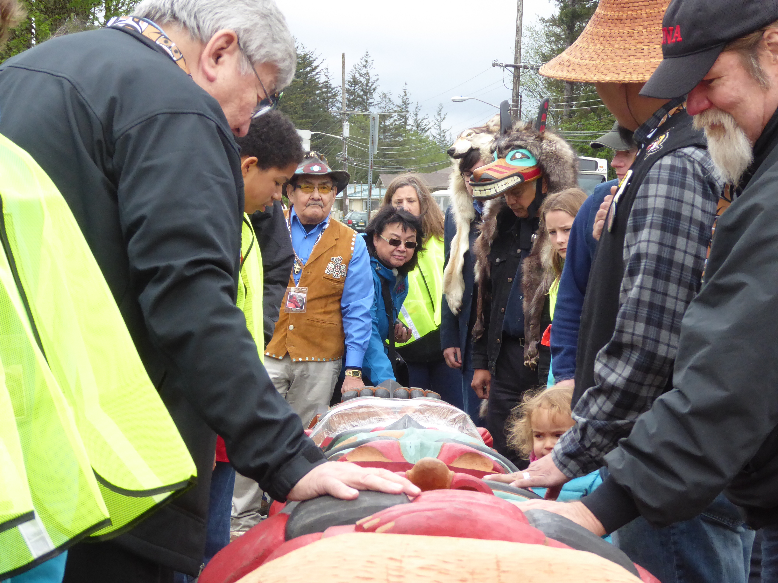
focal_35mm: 98
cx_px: 389
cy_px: 292
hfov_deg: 20.0
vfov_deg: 15.1
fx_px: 2203
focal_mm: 17.5
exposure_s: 1/500
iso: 400
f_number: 5
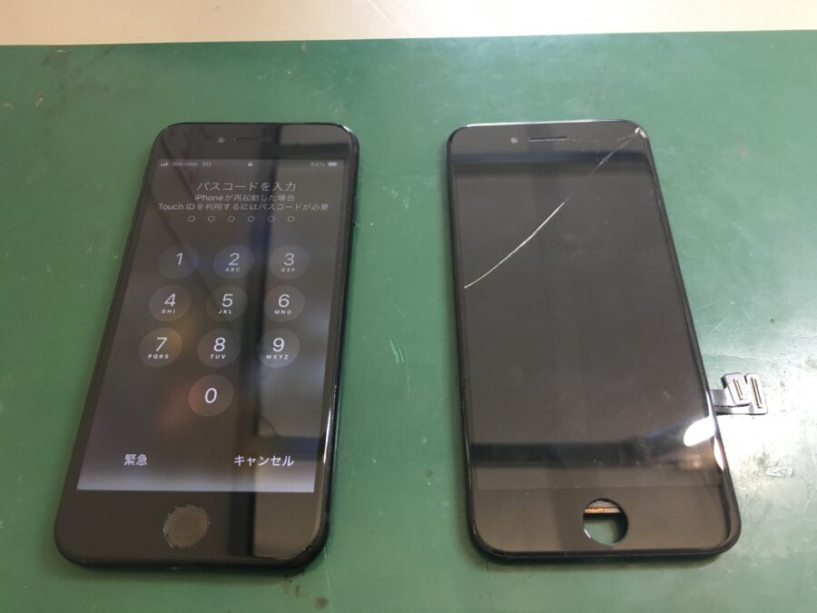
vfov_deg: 48.2
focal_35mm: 29
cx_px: 408
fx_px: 684
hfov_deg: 61.7
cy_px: 306
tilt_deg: -60.5
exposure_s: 1/30
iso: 100
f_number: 2.2
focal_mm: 4.15
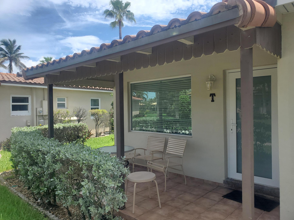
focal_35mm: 26
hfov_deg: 67.3
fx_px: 221
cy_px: 110
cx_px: 147
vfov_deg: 53.1
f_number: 2.4
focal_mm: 4.3
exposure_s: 1/1161
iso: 50
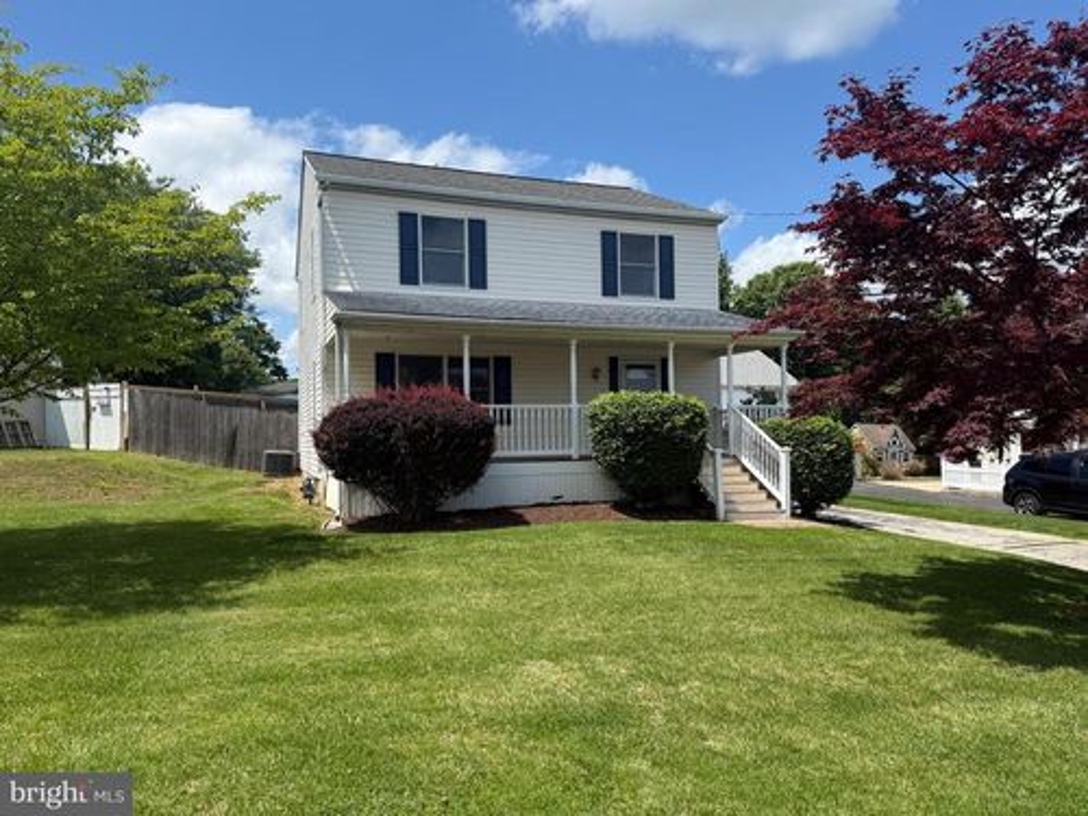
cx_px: 544
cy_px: 408
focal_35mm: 24
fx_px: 754
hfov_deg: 71.6
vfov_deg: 56.8
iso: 80
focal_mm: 6.76
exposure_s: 1/4405
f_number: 1.78
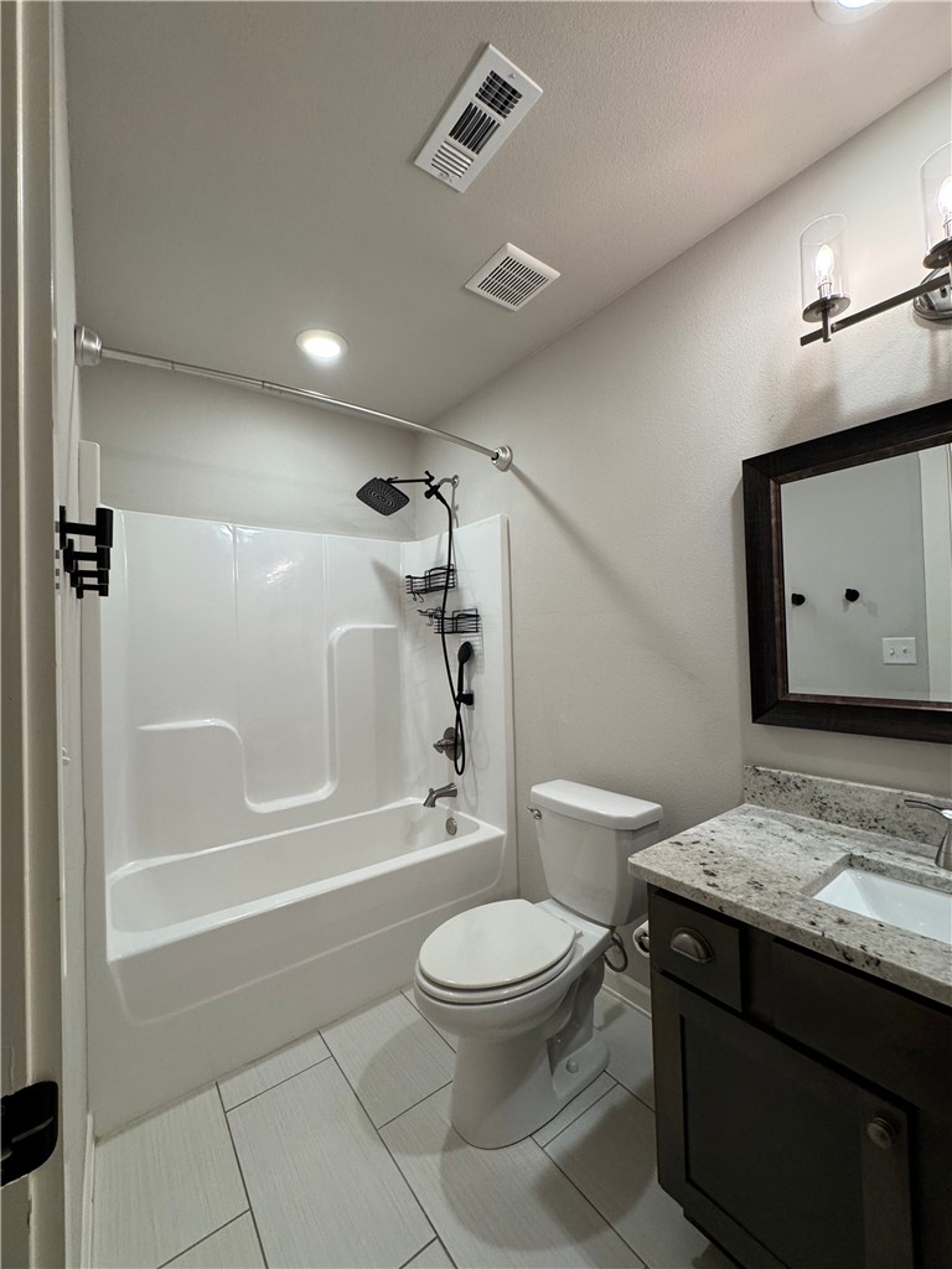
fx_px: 513
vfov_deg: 102.1
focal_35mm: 14
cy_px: 634
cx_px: 476
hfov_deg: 85.7
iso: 250
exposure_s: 1/120
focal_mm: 2.22
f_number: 2.2
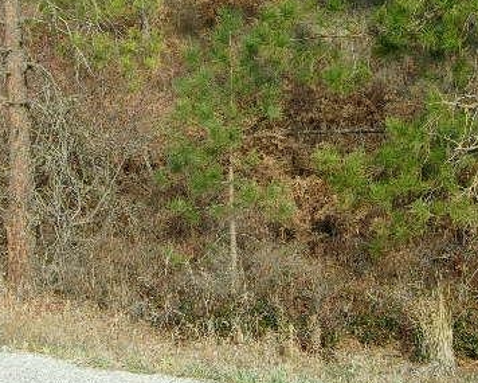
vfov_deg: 16.4
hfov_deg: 20.6
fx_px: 1316
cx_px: 236
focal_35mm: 93
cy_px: 78
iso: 80
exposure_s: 1/200
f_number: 4.2
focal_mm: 9.4
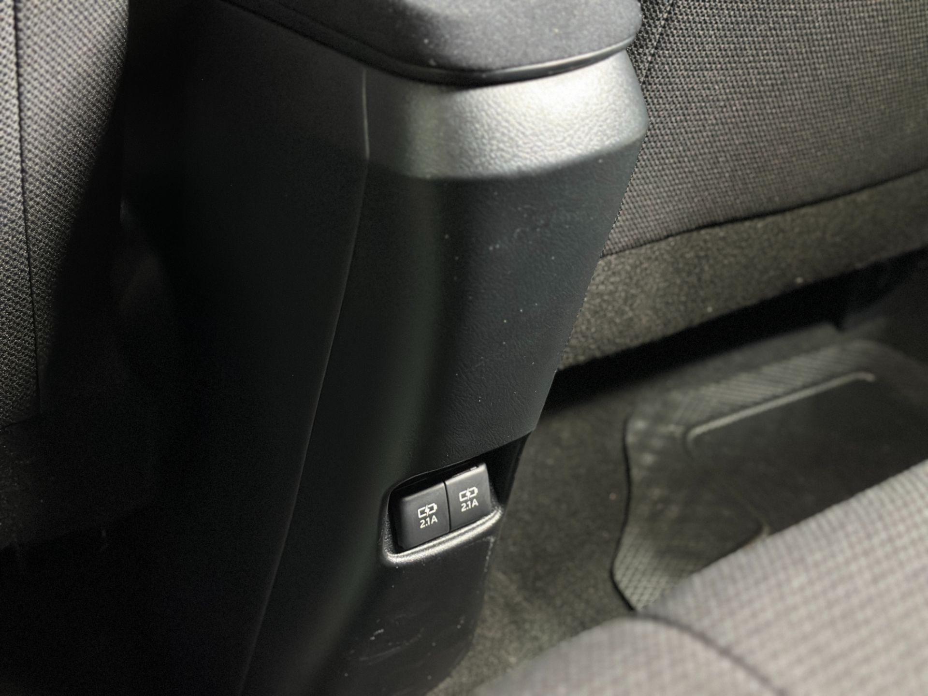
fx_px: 1287
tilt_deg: -31.3
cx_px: 464
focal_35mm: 48
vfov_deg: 30.3
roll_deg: -1.2
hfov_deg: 39.7
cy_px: 348
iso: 1000
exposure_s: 1/23
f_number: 1.78
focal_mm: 6.86
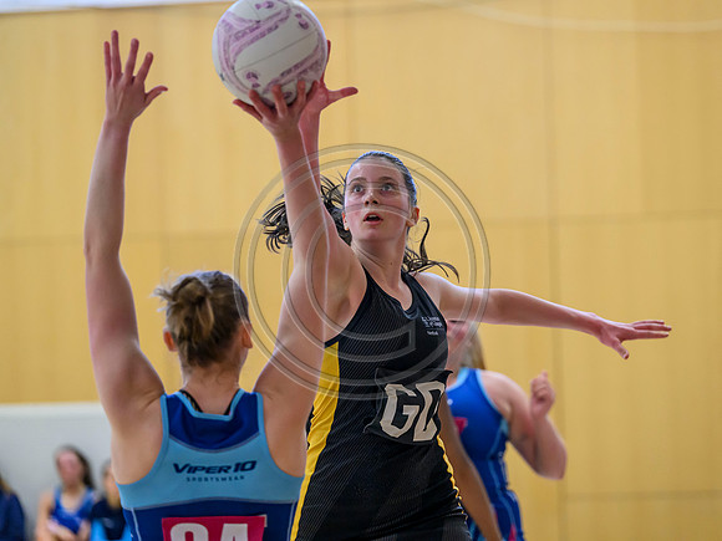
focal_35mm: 152
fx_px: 3160
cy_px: 270
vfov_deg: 9.8
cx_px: 406
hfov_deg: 13.0
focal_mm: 140
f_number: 3.2
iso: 3200
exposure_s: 1/1000
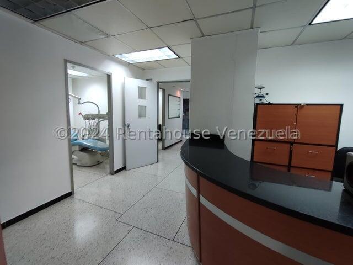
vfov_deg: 89.9
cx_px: 176
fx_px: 133
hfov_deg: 106.2
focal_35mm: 13
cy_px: 132
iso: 174
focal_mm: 1.66
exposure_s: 1/50
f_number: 2.2
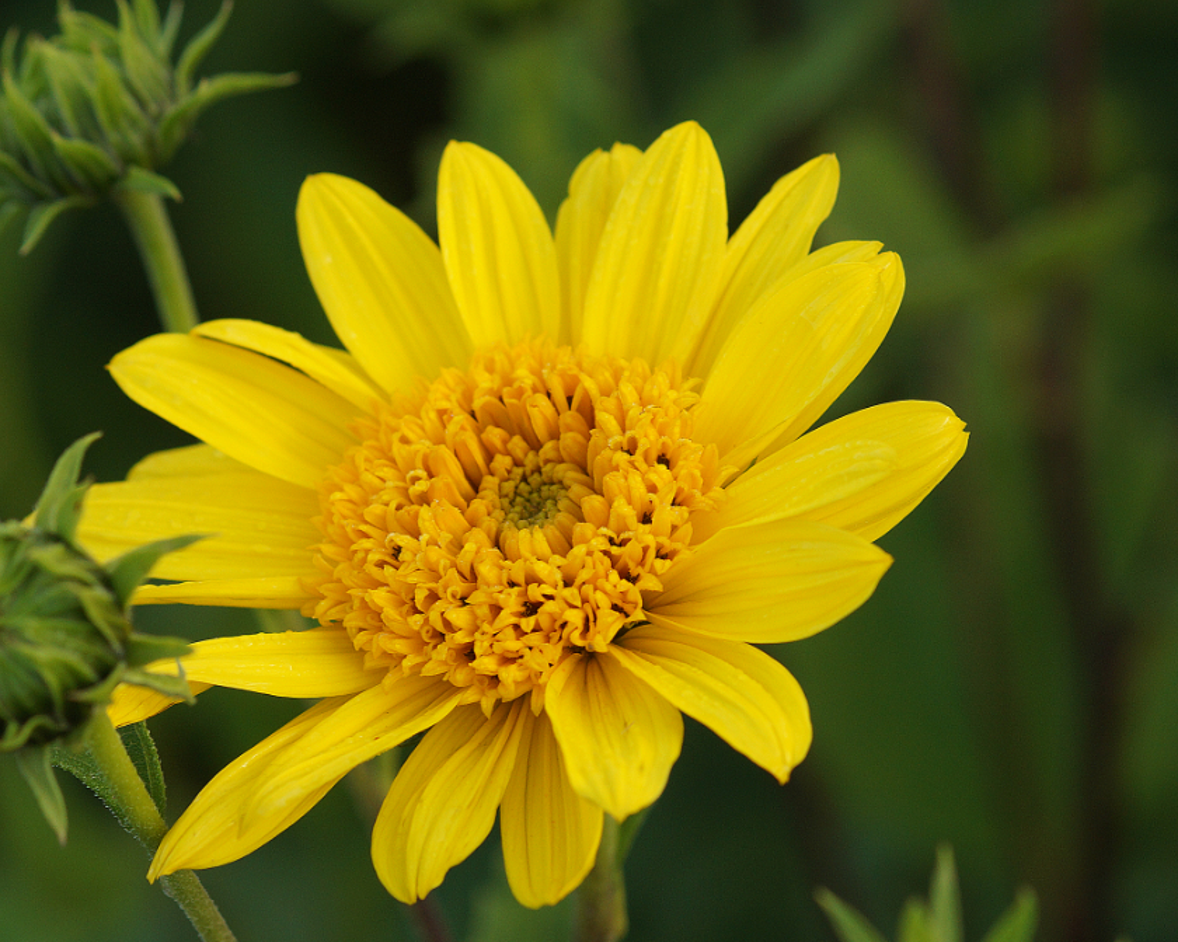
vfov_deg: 7.7
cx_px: 467
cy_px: 489
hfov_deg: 9.6
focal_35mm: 201
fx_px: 7008
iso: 320
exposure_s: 1/160
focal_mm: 100
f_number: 5
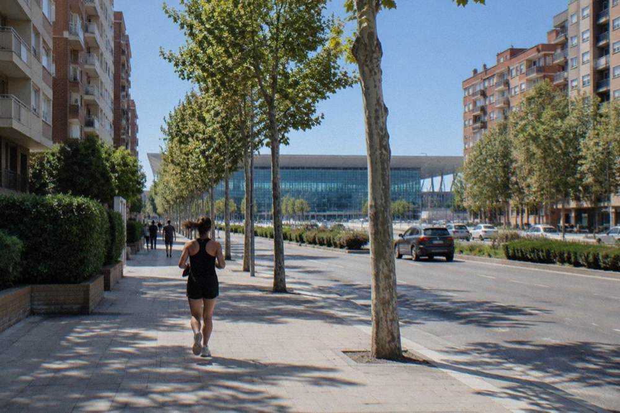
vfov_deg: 37.8
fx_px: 603
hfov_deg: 54.5
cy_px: 206
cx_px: 310
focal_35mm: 35
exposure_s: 1/500
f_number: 7.1
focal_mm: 35
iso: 400
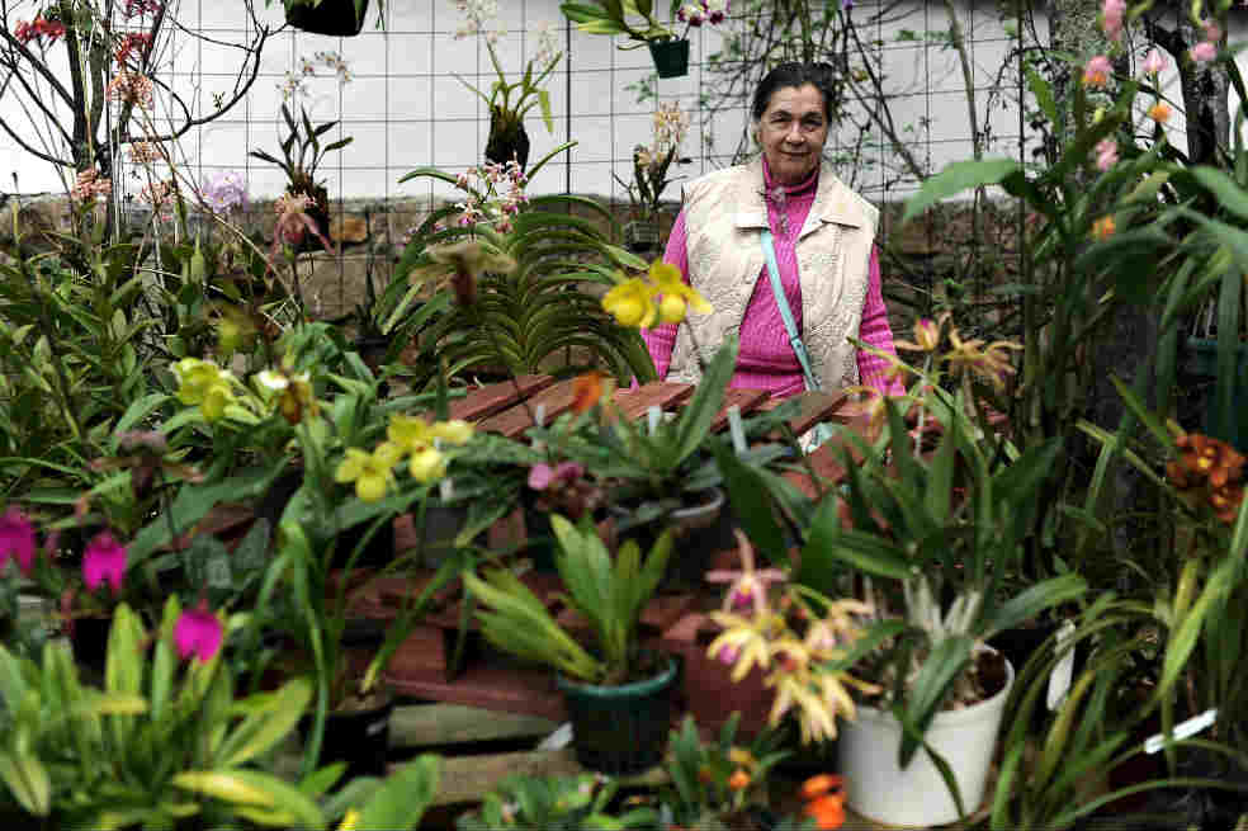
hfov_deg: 39.6
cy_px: 416
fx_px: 1732
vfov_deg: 27.0
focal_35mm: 50
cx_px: 624
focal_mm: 50
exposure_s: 1/500
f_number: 2.8
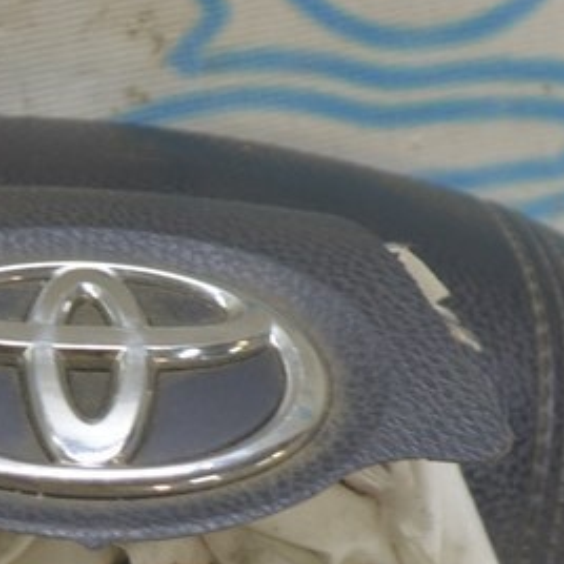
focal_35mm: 253
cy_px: 710
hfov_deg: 6.9
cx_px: 42
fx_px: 4664
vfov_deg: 6.9
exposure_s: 1/20
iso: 400
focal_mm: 52
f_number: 5.6
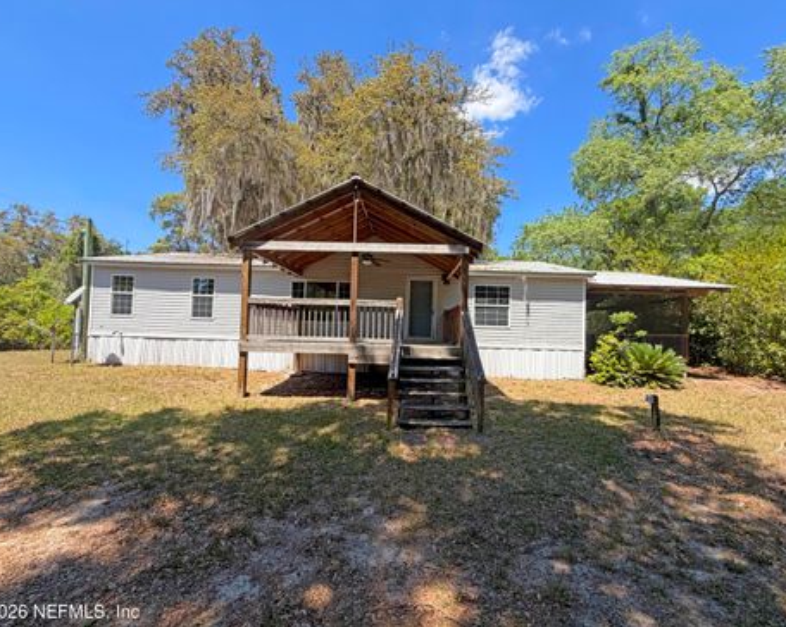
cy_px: 318
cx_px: 403
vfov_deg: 84.0
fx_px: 349
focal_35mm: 15
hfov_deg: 96.8
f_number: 2.2
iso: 40
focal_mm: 2.22
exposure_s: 1/760
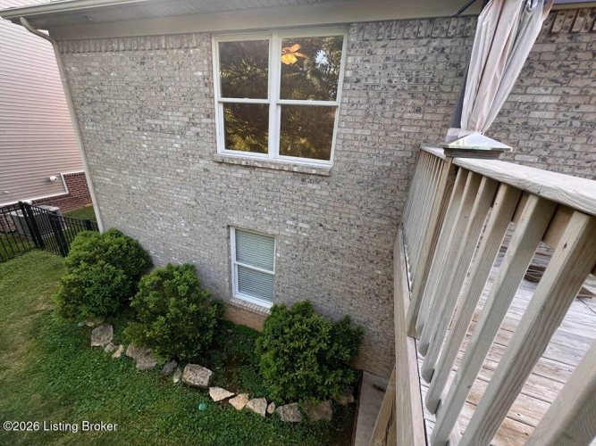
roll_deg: -4.0
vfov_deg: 89.9
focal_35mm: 13
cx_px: 298
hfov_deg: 106.2
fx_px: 224
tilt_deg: -21.1
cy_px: 223
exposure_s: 1/99
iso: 50
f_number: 1.8
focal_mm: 1.57
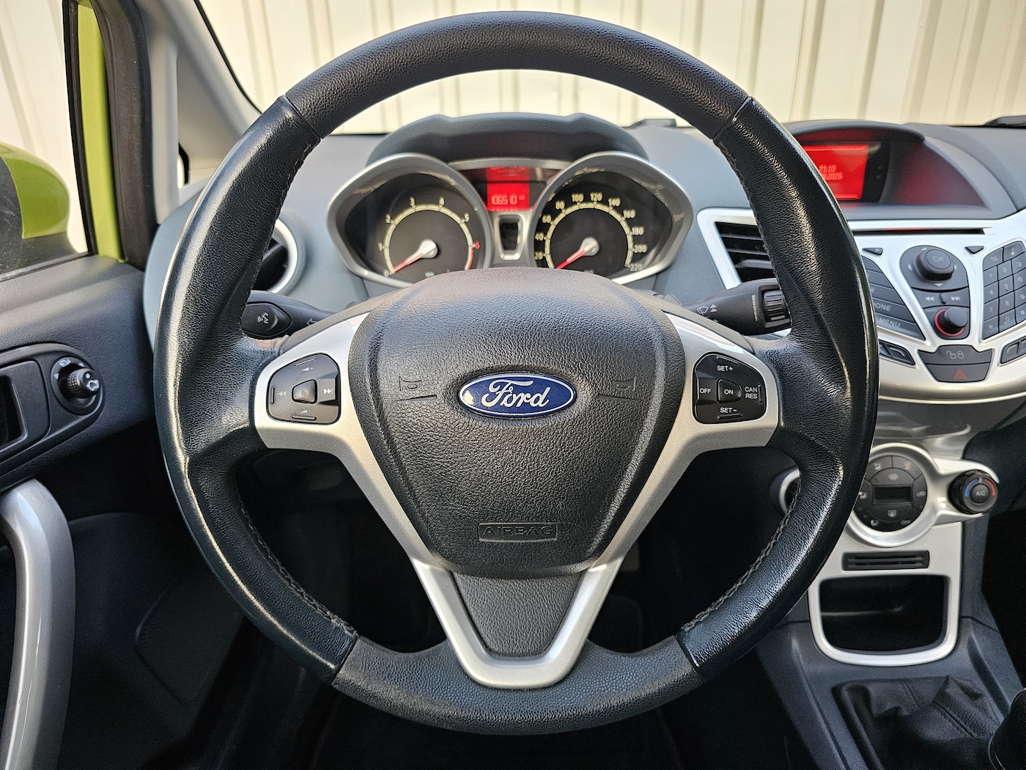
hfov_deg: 73.9
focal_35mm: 23
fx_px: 682
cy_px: 385
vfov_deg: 58.9
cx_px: 513
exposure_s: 1/120
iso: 640
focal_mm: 6.3
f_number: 1.7
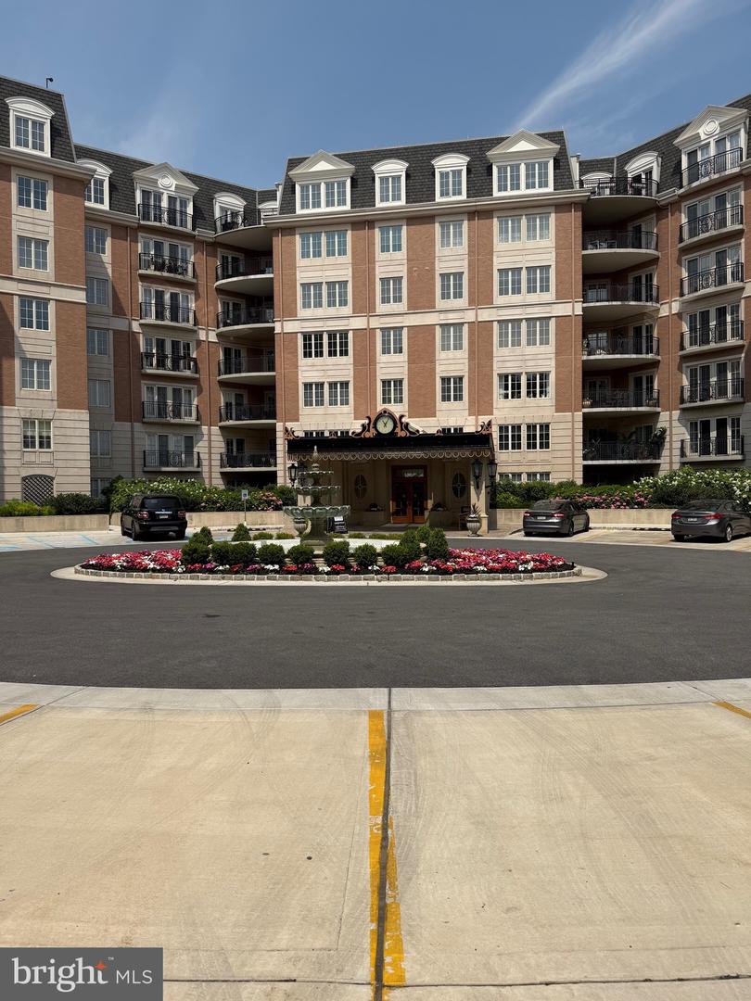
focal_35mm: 24
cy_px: 500
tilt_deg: -0.6
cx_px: 376
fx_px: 694
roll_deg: +0.7
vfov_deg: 71.6
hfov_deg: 56.8
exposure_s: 1/8130
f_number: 1.78
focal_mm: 6.76
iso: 80
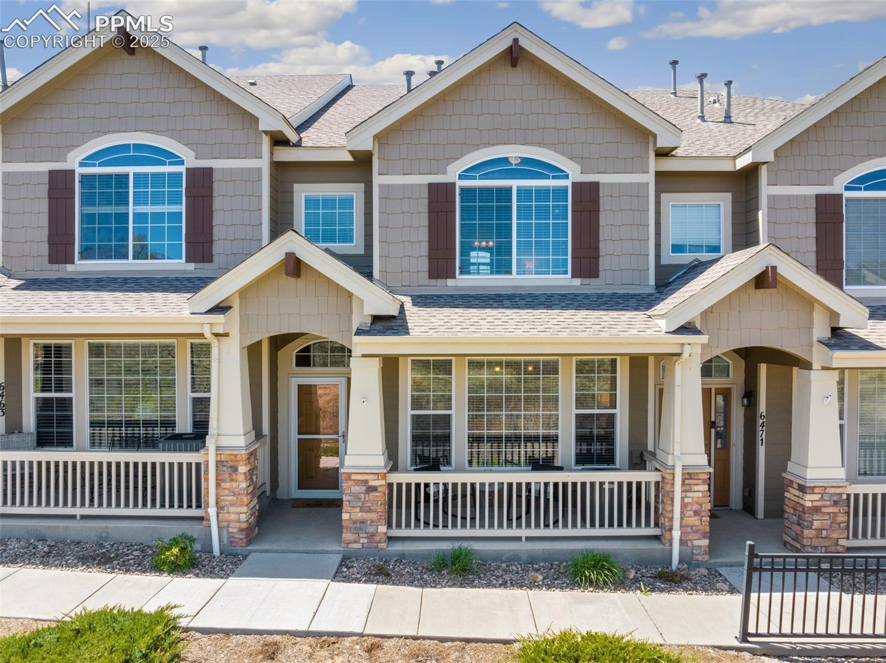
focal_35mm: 24
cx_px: 443
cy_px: 332
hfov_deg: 71.6
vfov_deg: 56.8
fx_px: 614
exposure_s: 1/60
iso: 100
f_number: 10
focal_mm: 12.29
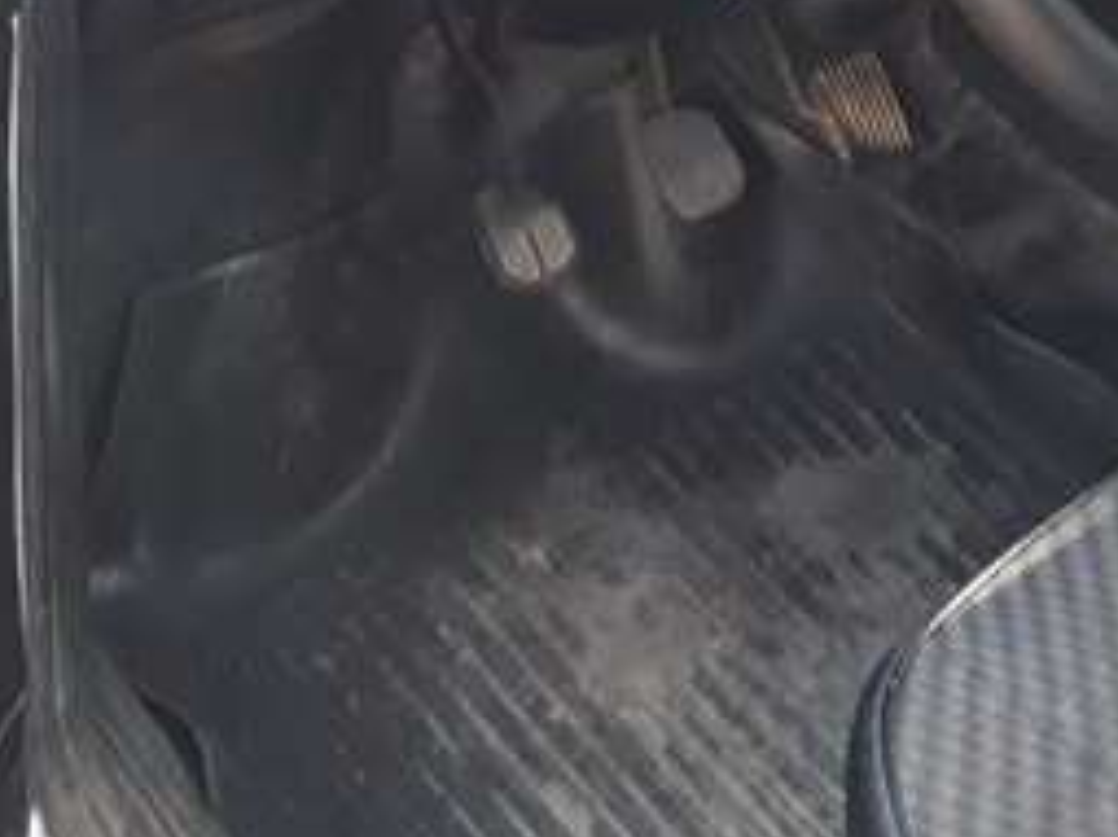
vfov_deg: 19.8
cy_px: -160
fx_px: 2260
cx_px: 1285
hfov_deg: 25.4
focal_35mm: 70
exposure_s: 1/50
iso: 40
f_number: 1.9
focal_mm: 3.6
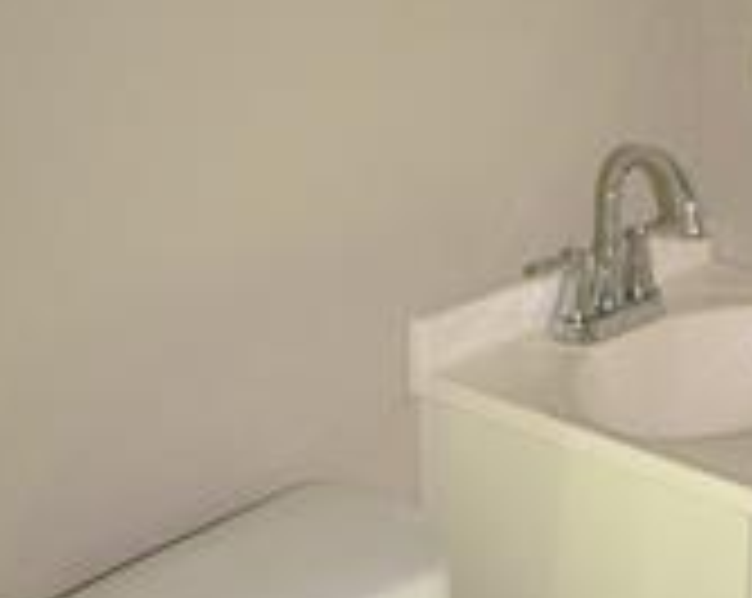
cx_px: 522
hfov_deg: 23.5
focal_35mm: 81
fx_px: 1800
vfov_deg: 18.8
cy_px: 198
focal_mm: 20
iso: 3200
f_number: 5.6
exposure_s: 1/60
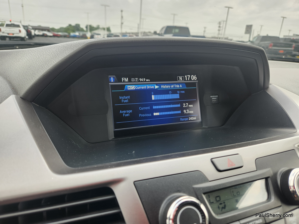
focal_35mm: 23
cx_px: 150
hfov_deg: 73.9
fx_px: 199
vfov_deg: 58.9
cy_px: 112
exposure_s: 1/120
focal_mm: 5.4
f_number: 1.8
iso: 20
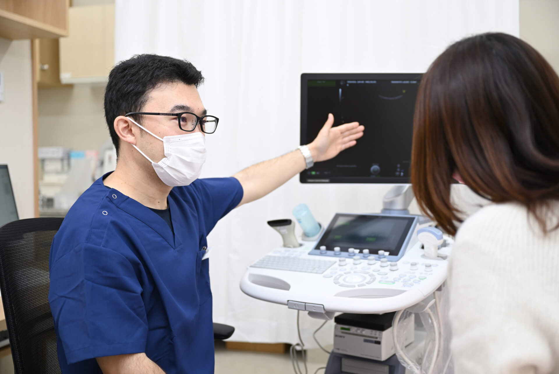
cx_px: 280
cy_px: 187
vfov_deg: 33.4
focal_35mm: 40
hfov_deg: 48.4
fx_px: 621
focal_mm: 40
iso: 200
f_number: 2.8
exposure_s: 1/125
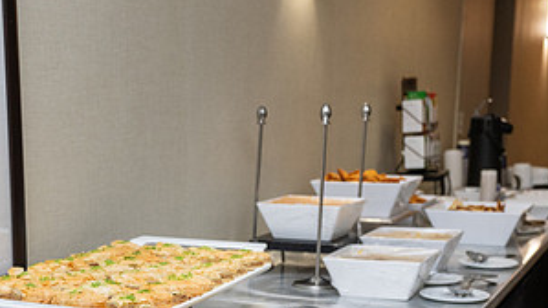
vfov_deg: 17.5
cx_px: 104
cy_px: 318
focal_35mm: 67
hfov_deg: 30.6
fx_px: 973
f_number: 3.5
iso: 1600
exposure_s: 1/160
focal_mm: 31.5
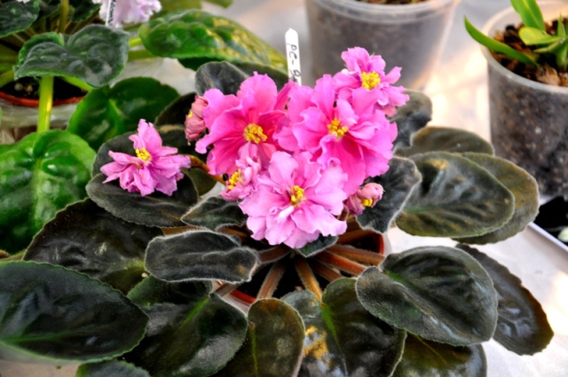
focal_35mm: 112
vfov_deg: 12.1
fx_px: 1773
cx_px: 284
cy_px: 188
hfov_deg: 18.2
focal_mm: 75
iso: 1100
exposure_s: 1/30
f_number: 5.3
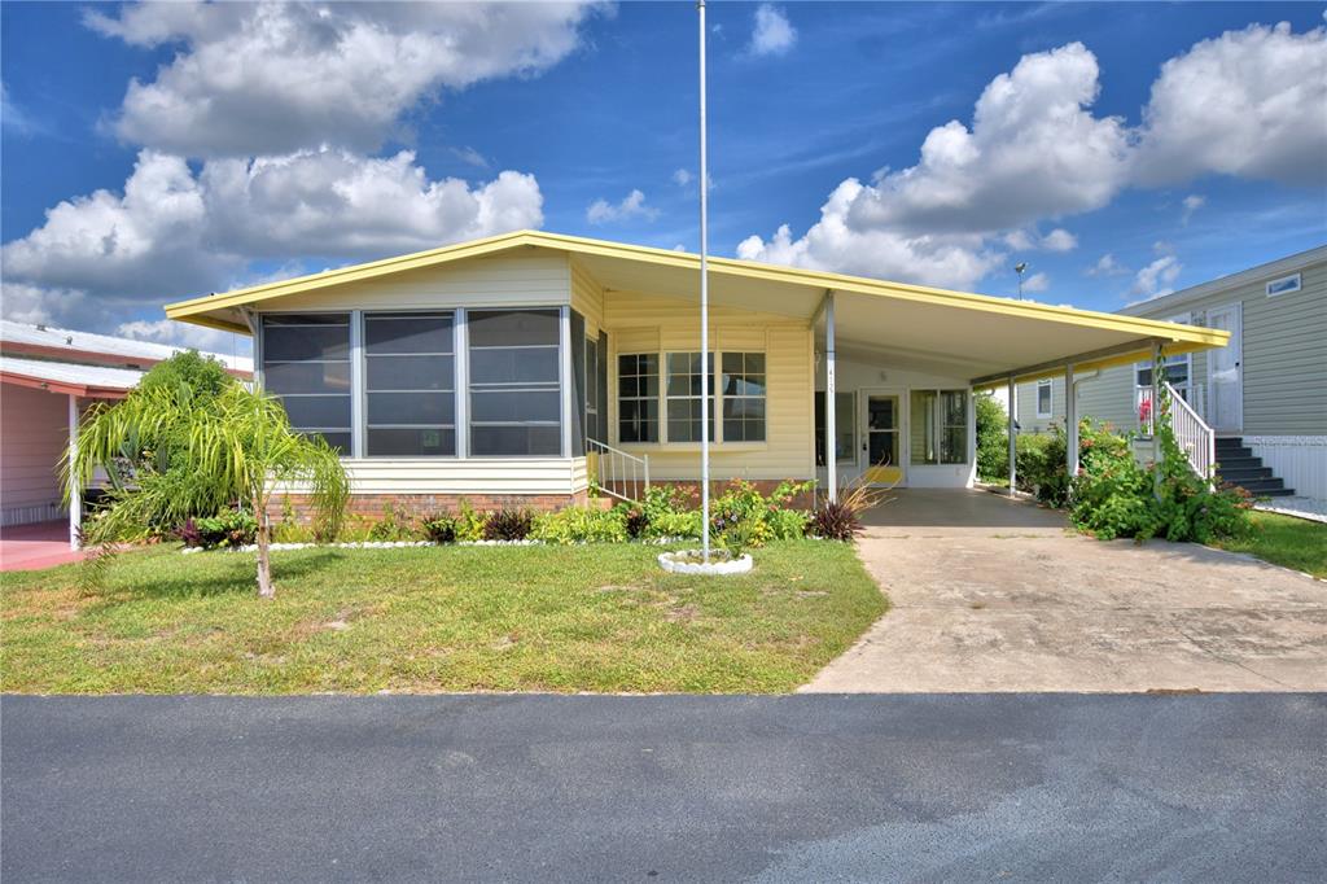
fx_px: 811
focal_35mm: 22
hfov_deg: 78.6
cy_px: 442
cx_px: 664
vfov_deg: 57.2
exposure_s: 1/1250
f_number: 5.3
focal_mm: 15
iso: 100
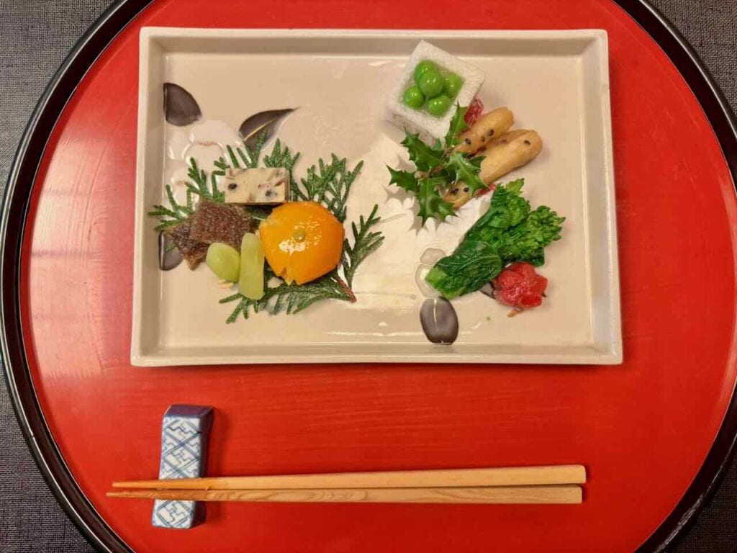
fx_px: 511
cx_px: 368
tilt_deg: -86.1
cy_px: 276
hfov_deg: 71.6
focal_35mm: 24
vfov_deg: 56.8
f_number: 1.78
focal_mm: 6.76
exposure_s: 1/50
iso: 400
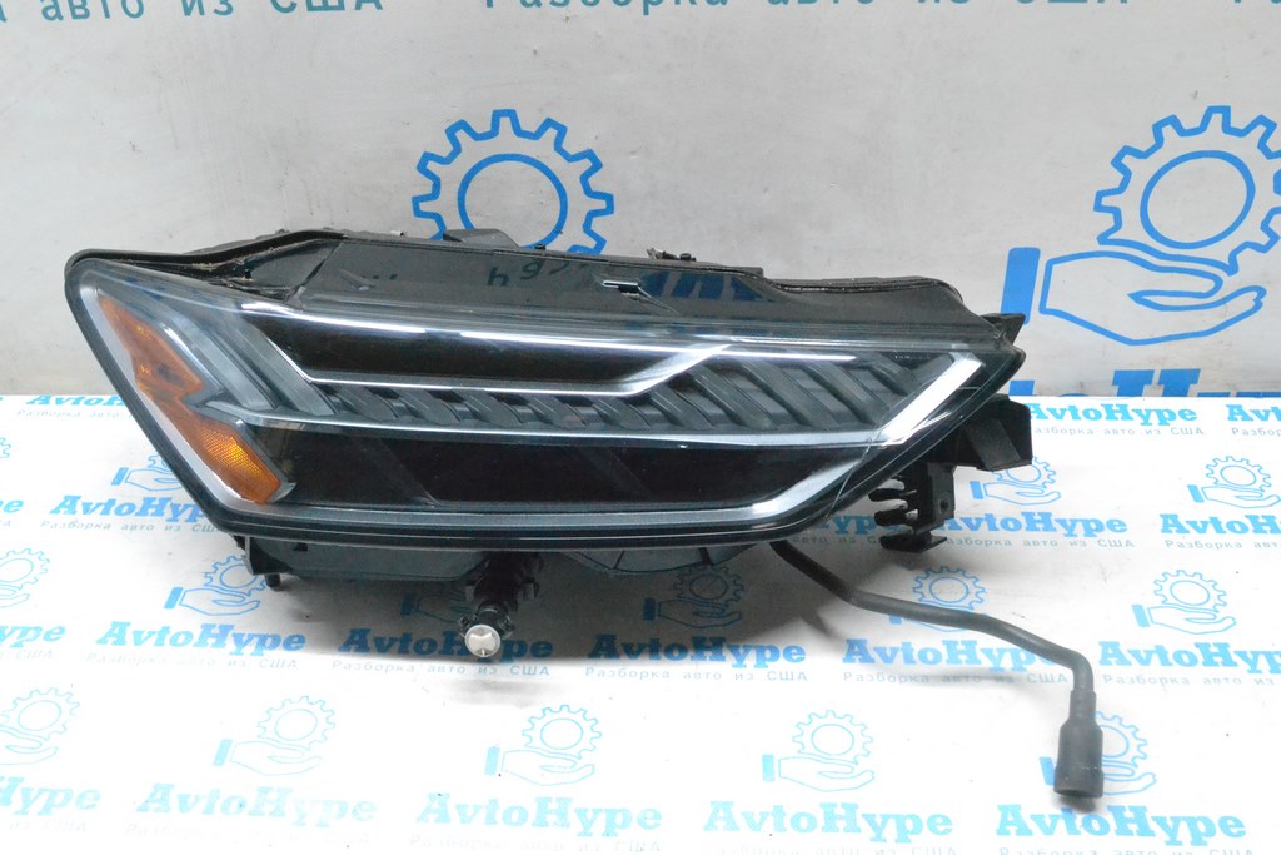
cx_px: 640
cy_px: 428
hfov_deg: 49.5
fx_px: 1388
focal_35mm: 39
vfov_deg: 34.2
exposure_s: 1/125
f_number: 9
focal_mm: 26
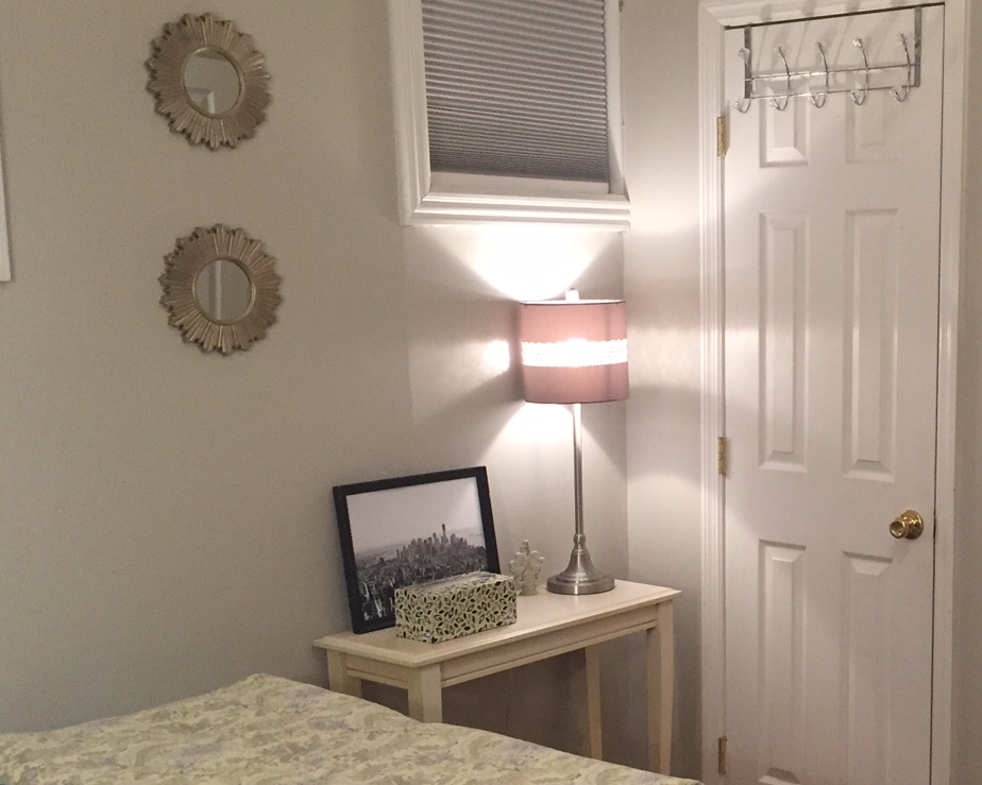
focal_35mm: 50
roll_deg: -0.6
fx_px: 1453
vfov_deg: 30.2
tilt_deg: -8.2
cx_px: 816
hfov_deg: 35.8
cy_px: 478
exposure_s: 1/30
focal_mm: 4.15
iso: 200
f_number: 2.2
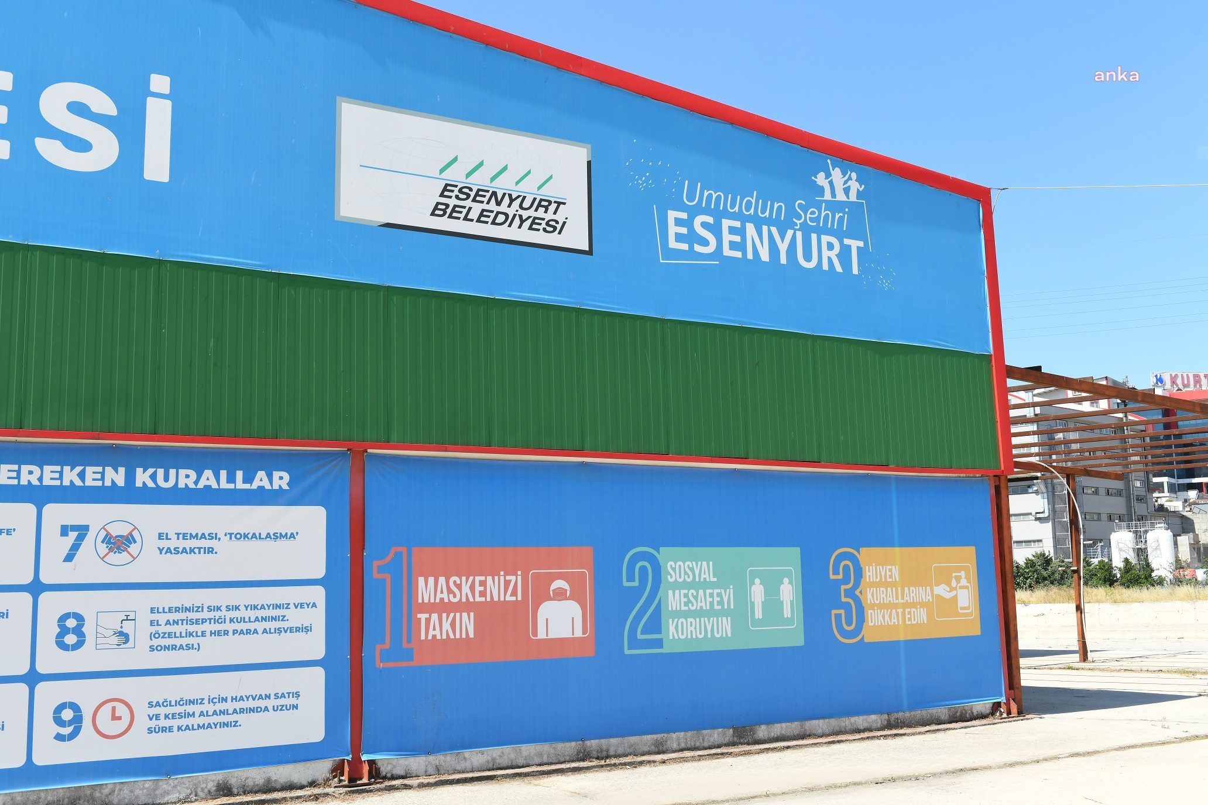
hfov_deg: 53.1
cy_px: 402
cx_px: 604
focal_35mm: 36
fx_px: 1208
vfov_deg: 36.9
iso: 400
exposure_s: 1/500
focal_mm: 36
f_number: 10
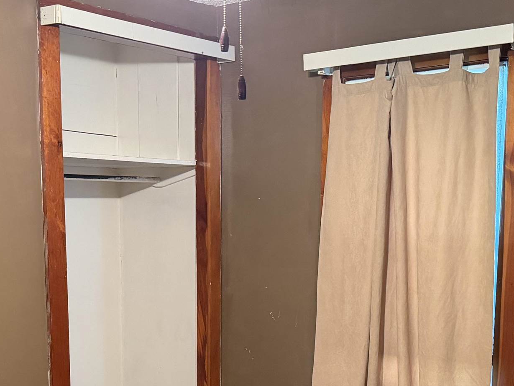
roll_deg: +0.1
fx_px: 891
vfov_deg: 23.7
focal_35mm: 60
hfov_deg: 32.2
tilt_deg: -8.2
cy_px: 359
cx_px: 251
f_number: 1.78
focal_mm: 6.76
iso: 640
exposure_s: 1/60
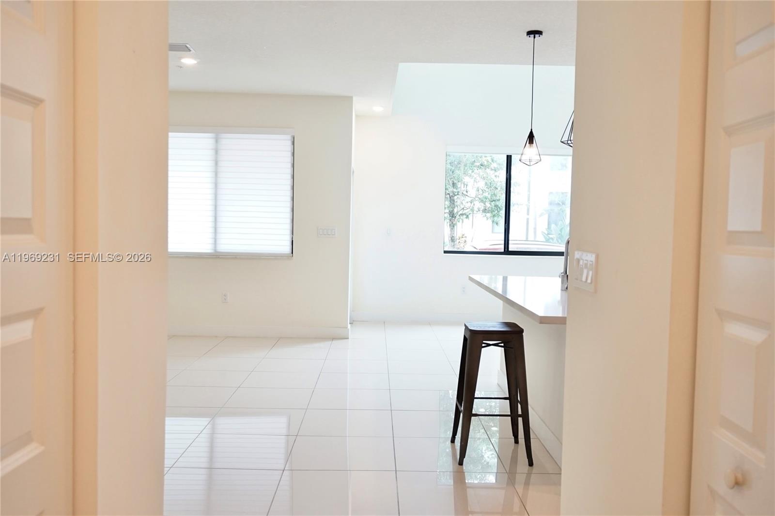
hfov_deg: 60.3
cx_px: 388
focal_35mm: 31
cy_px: 258
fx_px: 667
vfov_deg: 42.3
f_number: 4
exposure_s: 1/60
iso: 640
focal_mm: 21
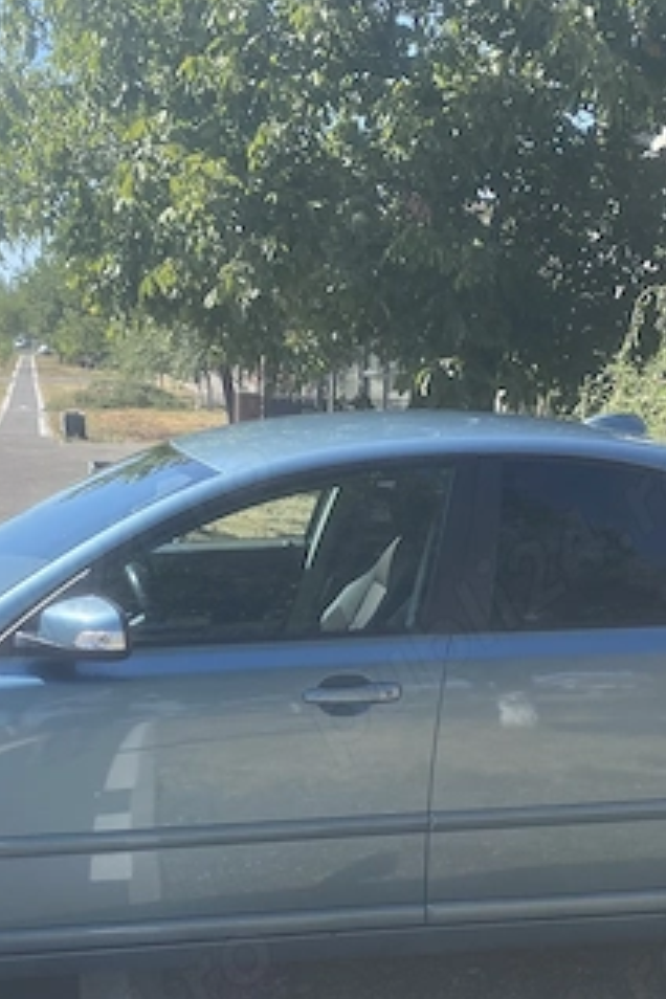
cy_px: 631
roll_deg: -0.3
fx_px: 1415
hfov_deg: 26.5
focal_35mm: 51
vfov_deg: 38.6
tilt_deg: -10.2
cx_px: 289
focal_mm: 4.25
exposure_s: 1/1629
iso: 32
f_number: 1.8
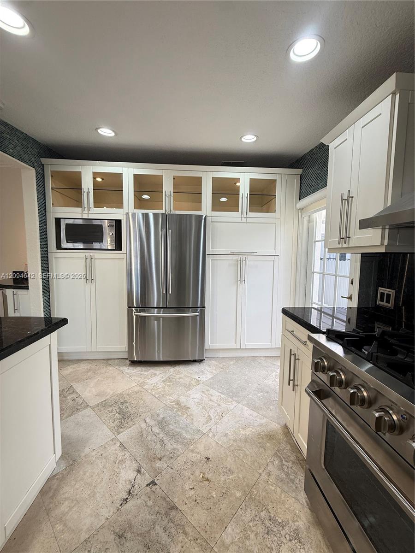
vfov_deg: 102.1
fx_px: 224
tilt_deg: -4.8
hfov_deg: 85.7
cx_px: 208
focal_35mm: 14
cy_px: 276
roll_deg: -0.6
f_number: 2.2
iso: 100
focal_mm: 2.22
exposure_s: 1/120
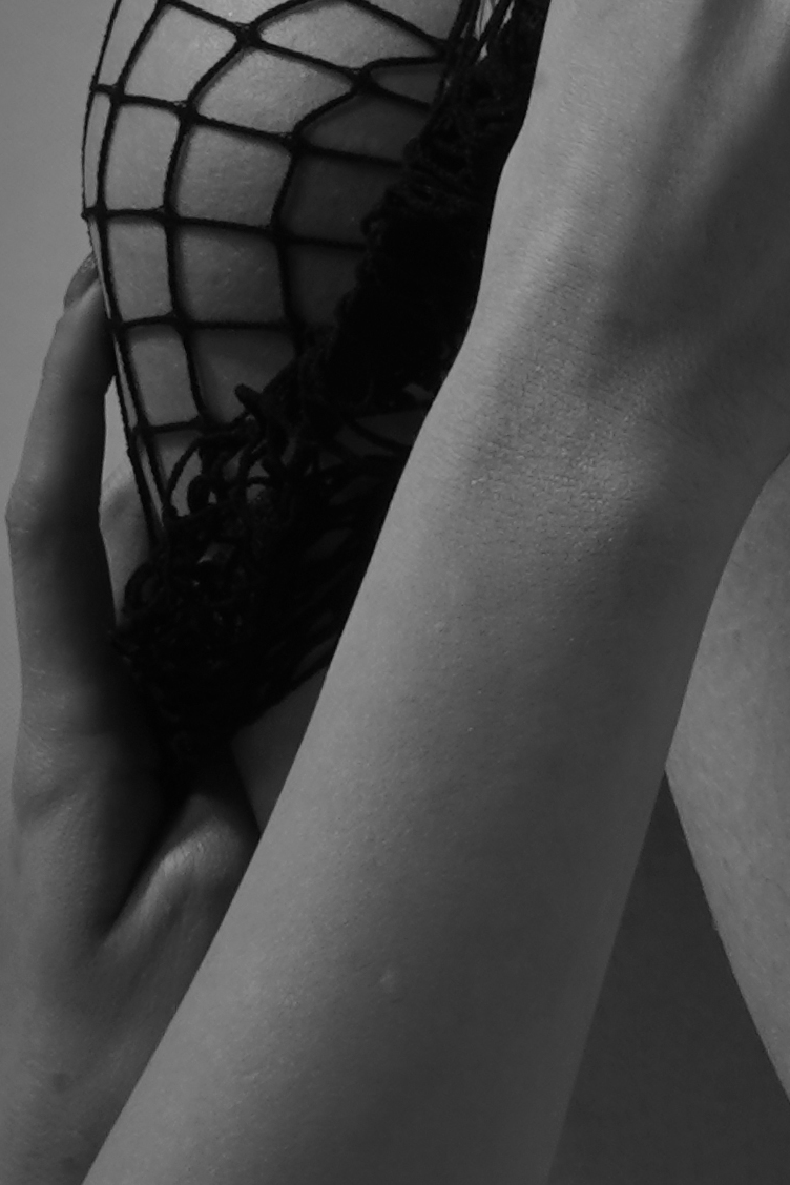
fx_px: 7702
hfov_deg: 5.7
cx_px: 1619
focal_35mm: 234
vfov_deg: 8.8
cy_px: 389
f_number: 29
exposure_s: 1/200
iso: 100
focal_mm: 44
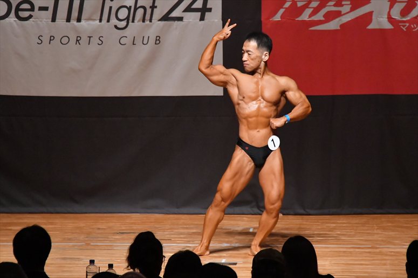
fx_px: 3308
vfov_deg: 4.8
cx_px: 209
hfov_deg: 7.2
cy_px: 139
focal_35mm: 285
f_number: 5.6
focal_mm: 190
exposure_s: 1/400
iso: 10000
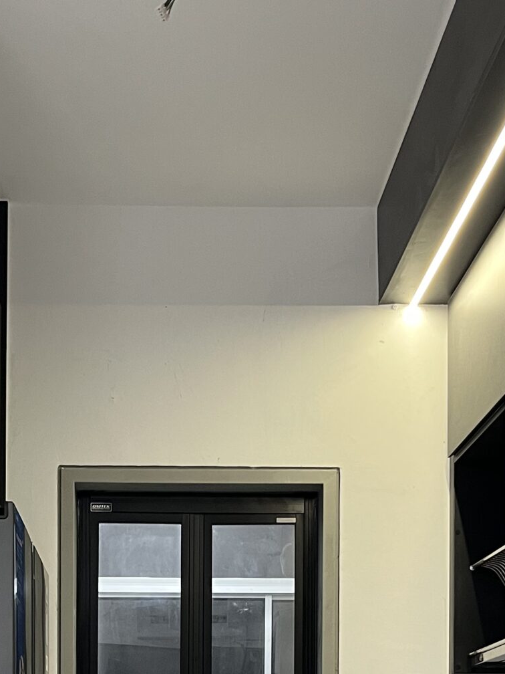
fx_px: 1284
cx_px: 152
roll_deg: +0.1
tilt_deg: +1.6
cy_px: 727
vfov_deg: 27.1
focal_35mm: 66
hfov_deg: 22.1
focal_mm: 5.1
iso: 200
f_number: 1.6
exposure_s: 1/50
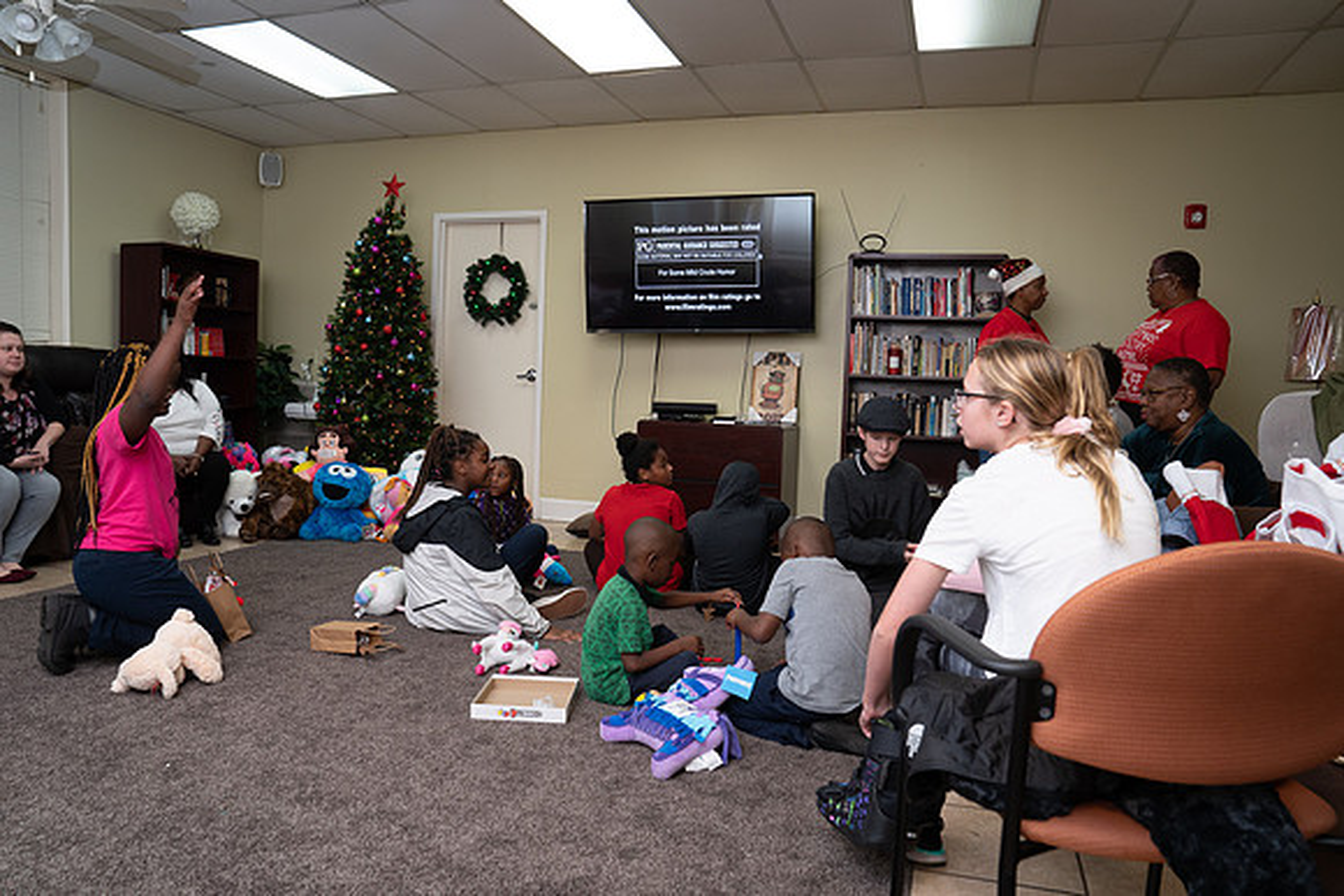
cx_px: 672
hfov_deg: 73.7
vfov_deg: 53.2
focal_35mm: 24
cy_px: 448
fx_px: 896
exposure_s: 1/80
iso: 640
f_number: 5
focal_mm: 24
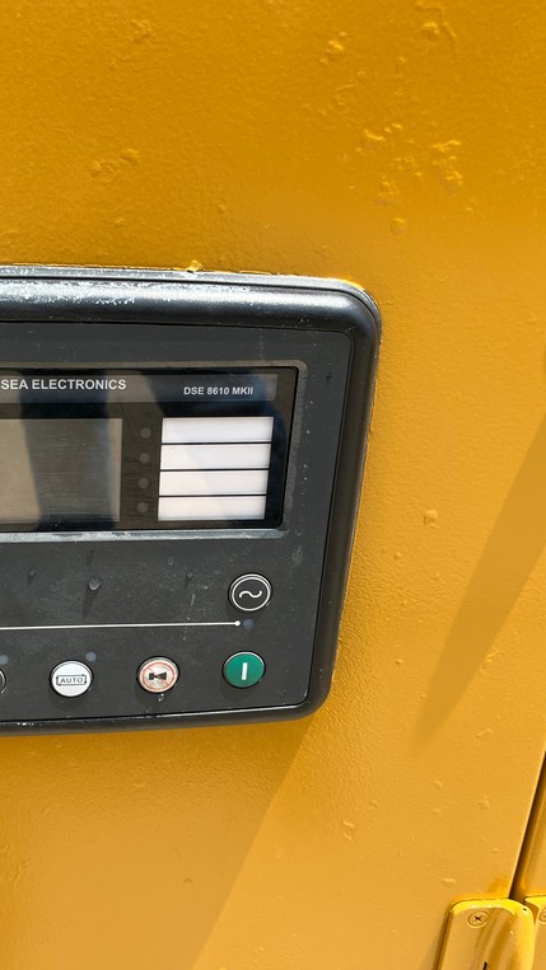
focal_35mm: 38
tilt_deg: -21.1
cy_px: 484
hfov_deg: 30.5
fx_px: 978
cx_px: 113
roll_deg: -2.0
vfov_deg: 52.8
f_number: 1.6
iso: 50
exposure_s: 1/1096
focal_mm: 5.1
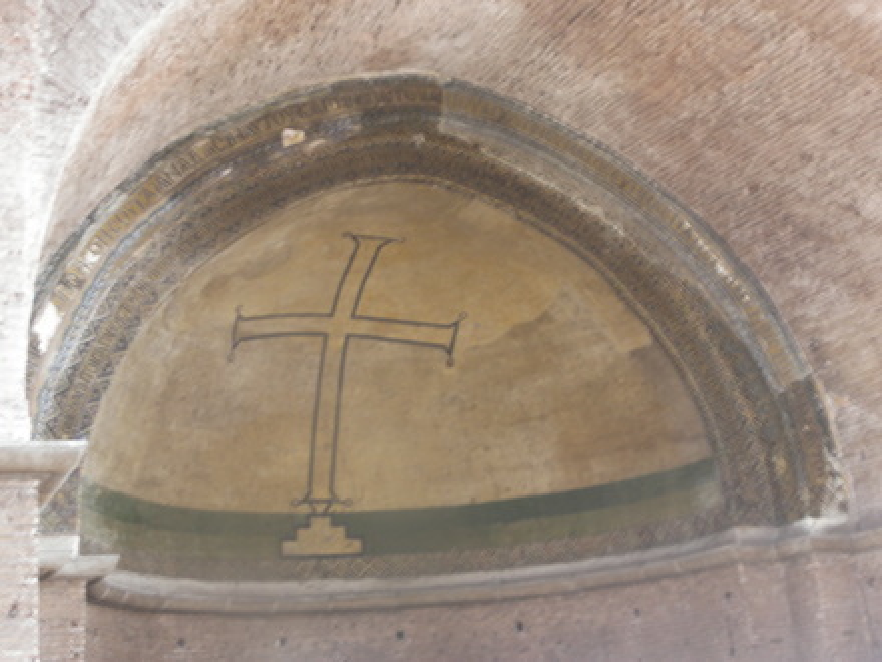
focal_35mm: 60
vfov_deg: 24.4
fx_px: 1529
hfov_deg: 32.2
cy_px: 331
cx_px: 441
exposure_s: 1/2
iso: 100
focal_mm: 12.6
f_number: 3.6
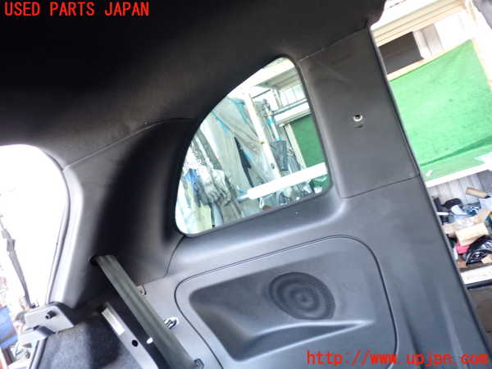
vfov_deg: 46.8
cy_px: 184
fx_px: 426
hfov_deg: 60.0
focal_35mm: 30
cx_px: 246
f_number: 2.3
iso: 320
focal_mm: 5.4
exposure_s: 1/30
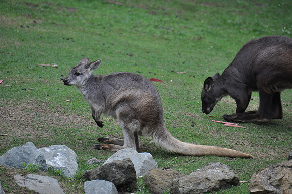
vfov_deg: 3.0
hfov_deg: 4.6
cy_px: 97
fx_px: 3645
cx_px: 146
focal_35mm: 450
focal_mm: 300
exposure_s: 1/320
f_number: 5.6
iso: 320
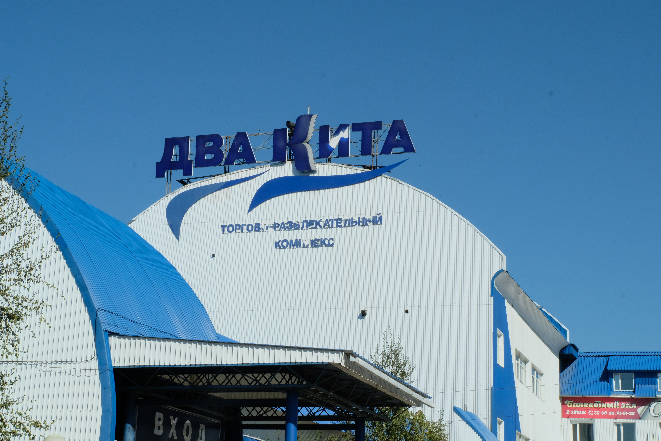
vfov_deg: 20.6
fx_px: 1212
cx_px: 330
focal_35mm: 66
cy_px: 220
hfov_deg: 30.5
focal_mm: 43.9
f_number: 22
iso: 800
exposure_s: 1/250
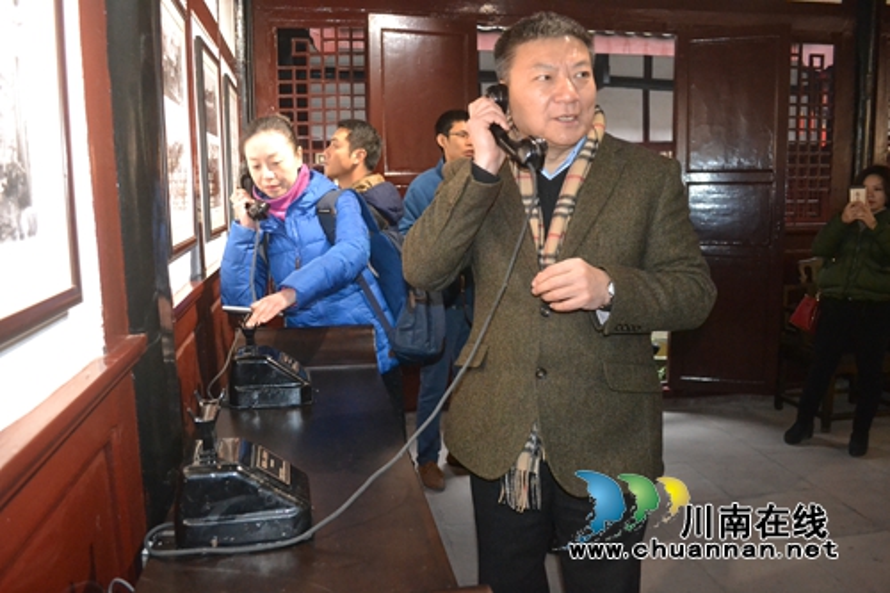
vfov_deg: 47.9
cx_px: 445
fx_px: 667
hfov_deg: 67.4
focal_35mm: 27
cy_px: 296
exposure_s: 1/60
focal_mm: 18
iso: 3200
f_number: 3.5
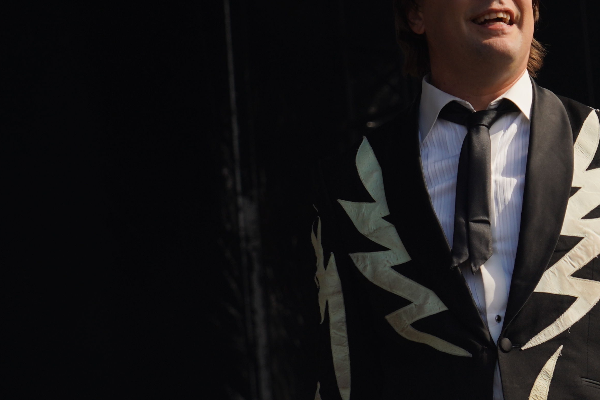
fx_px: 4500
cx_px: 555
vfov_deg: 5.1
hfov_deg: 7.6
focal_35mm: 270
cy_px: 255
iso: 100
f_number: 8
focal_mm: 105
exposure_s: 1/400
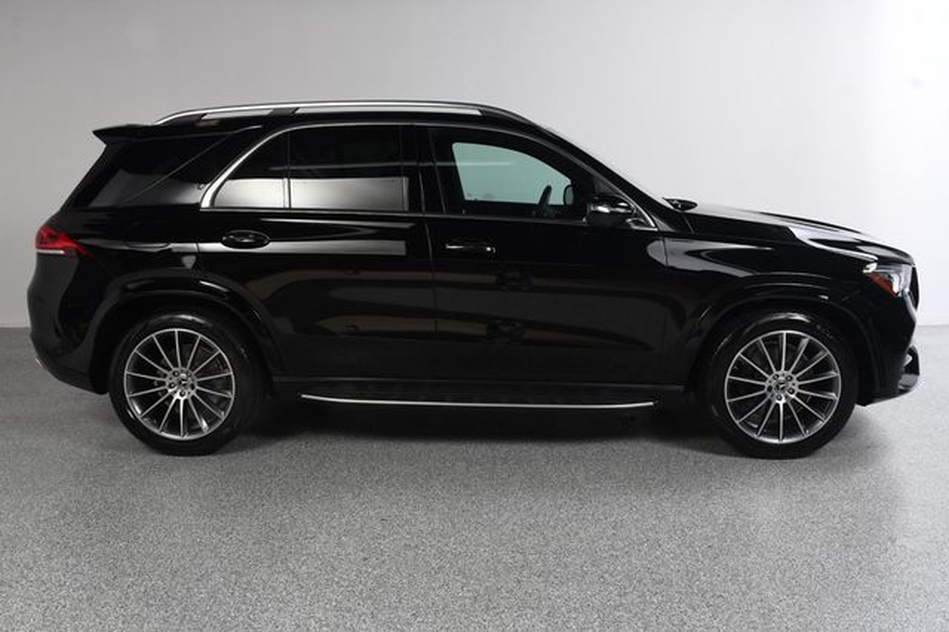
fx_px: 869
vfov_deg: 39.9
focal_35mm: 33
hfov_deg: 57.2
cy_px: 316
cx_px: 474
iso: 100
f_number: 10
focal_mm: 22
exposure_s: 1/160
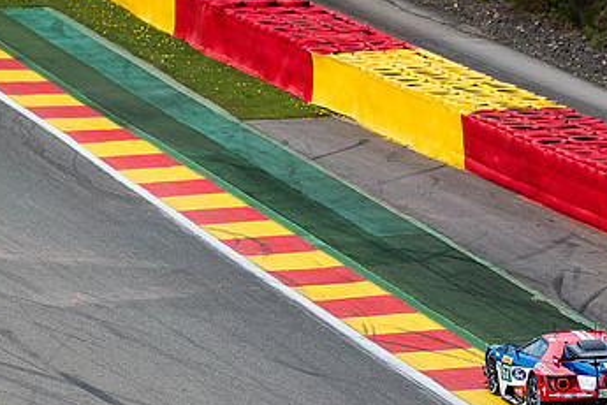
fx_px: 9121
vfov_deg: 2.5
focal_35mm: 541
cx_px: 392
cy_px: 336
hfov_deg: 3.8
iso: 100
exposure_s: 1/1600
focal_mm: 280
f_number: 5.6
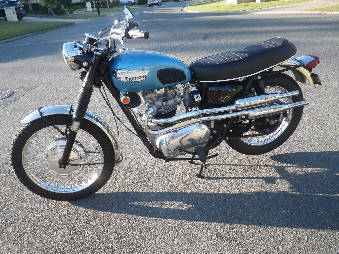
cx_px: 170
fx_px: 274
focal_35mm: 28
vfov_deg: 49.7
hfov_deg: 63.4
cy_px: 127
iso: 80
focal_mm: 5
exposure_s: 1/125
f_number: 3.5
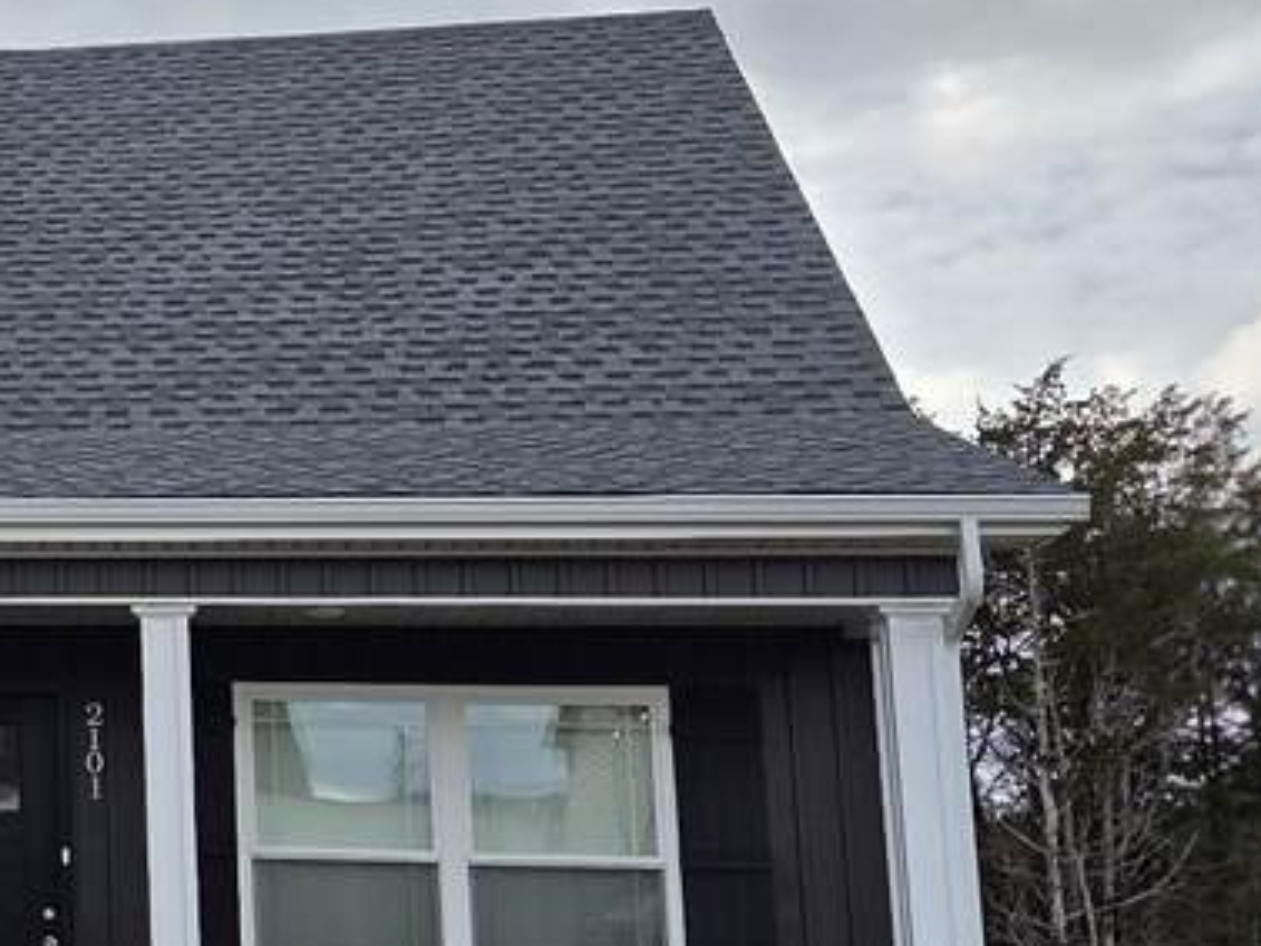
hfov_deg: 21.2
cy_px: 378
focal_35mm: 78
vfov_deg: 18.9
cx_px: -619
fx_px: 2842
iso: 80
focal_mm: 5.4
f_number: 1.8
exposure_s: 1/3009
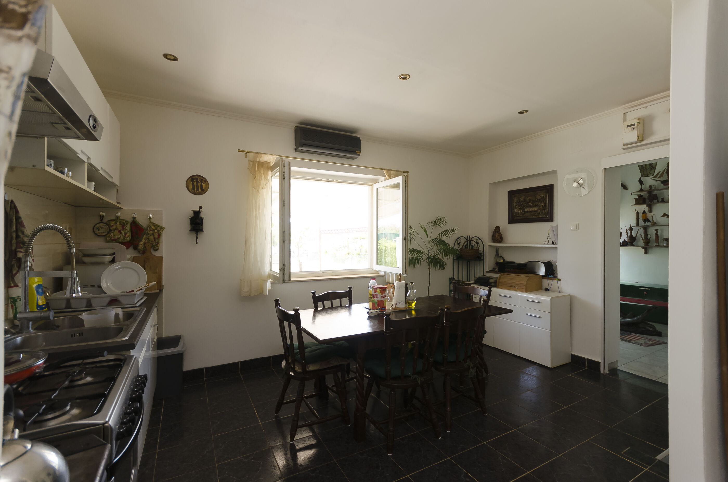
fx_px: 303
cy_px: 241
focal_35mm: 15
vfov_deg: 77.1
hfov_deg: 100.5
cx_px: 364
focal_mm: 10
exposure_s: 1/80
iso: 200
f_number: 4.5
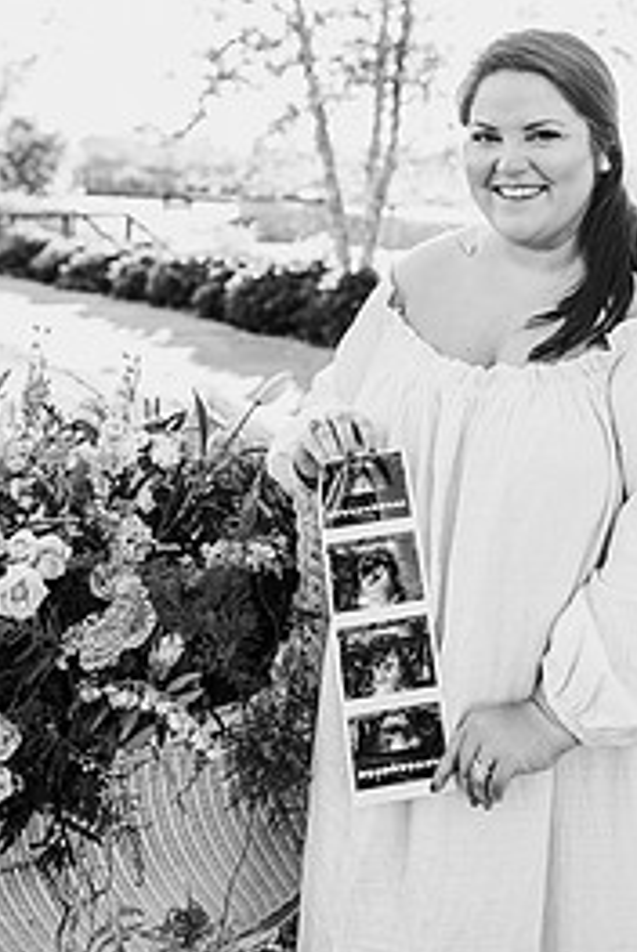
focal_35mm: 41
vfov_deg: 46.3
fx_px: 1085
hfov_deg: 32.2
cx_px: 463
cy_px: 290
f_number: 2.5
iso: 250
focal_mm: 24
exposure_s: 1/320
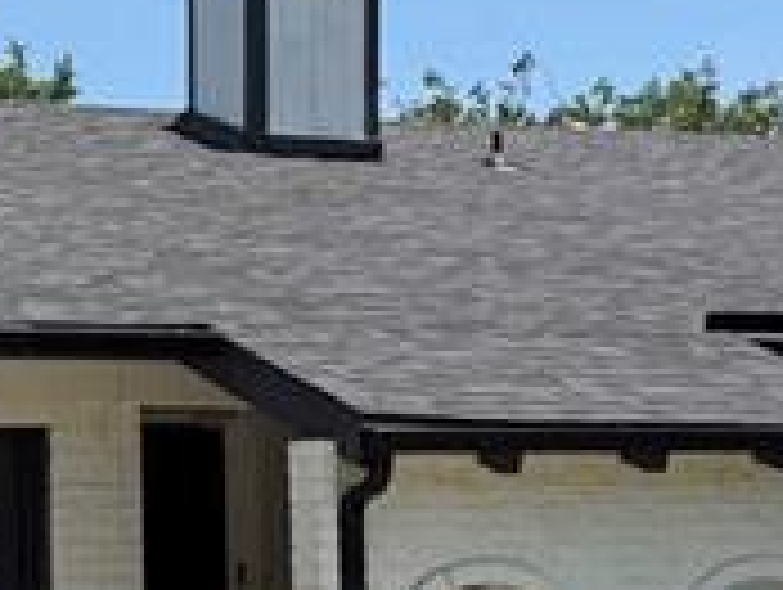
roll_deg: +0.7
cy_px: 581
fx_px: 3194
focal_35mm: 141
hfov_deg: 13.8
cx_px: 4
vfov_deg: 10.5
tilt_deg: +1.2
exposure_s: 1/5714
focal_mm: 6.76
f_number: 1.78
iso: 80
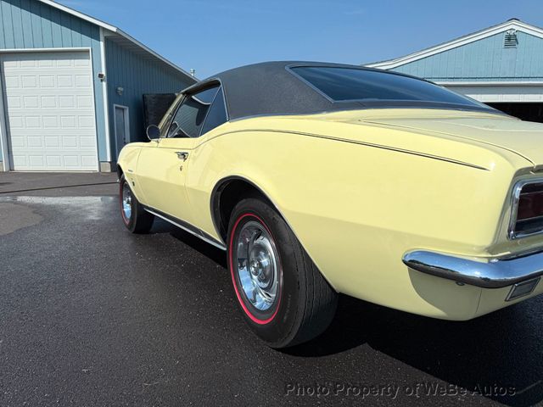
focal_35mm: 24
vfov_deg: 56.8
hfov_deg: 71.6
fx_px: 376
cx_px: 272
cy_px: 204
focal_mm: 6.76
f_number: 1.78
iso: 80
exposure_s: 1/11905
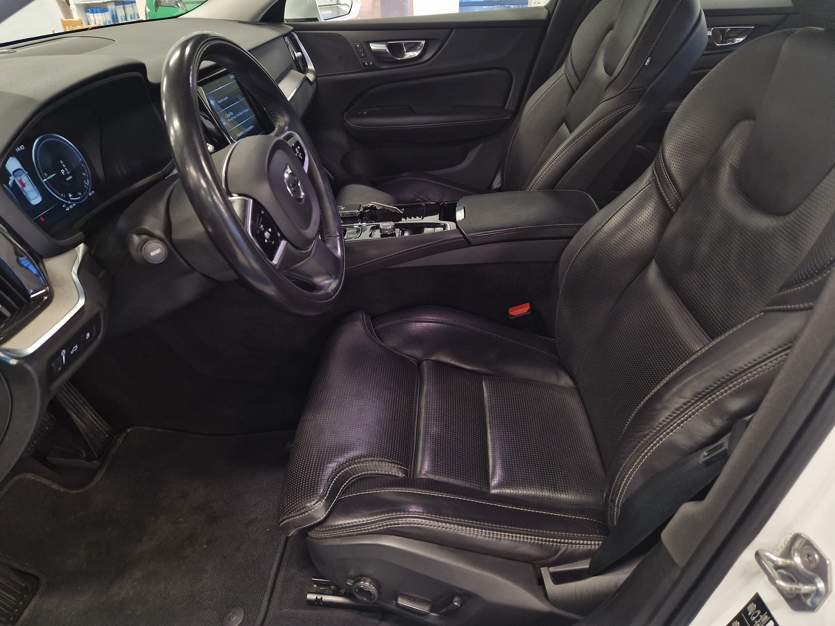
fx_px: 555
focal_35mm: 23
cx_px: 418
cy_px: 313
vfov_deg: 58.9
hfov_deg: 73.9
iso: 250
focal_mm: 5.4
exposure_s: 1/50
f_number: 1.8
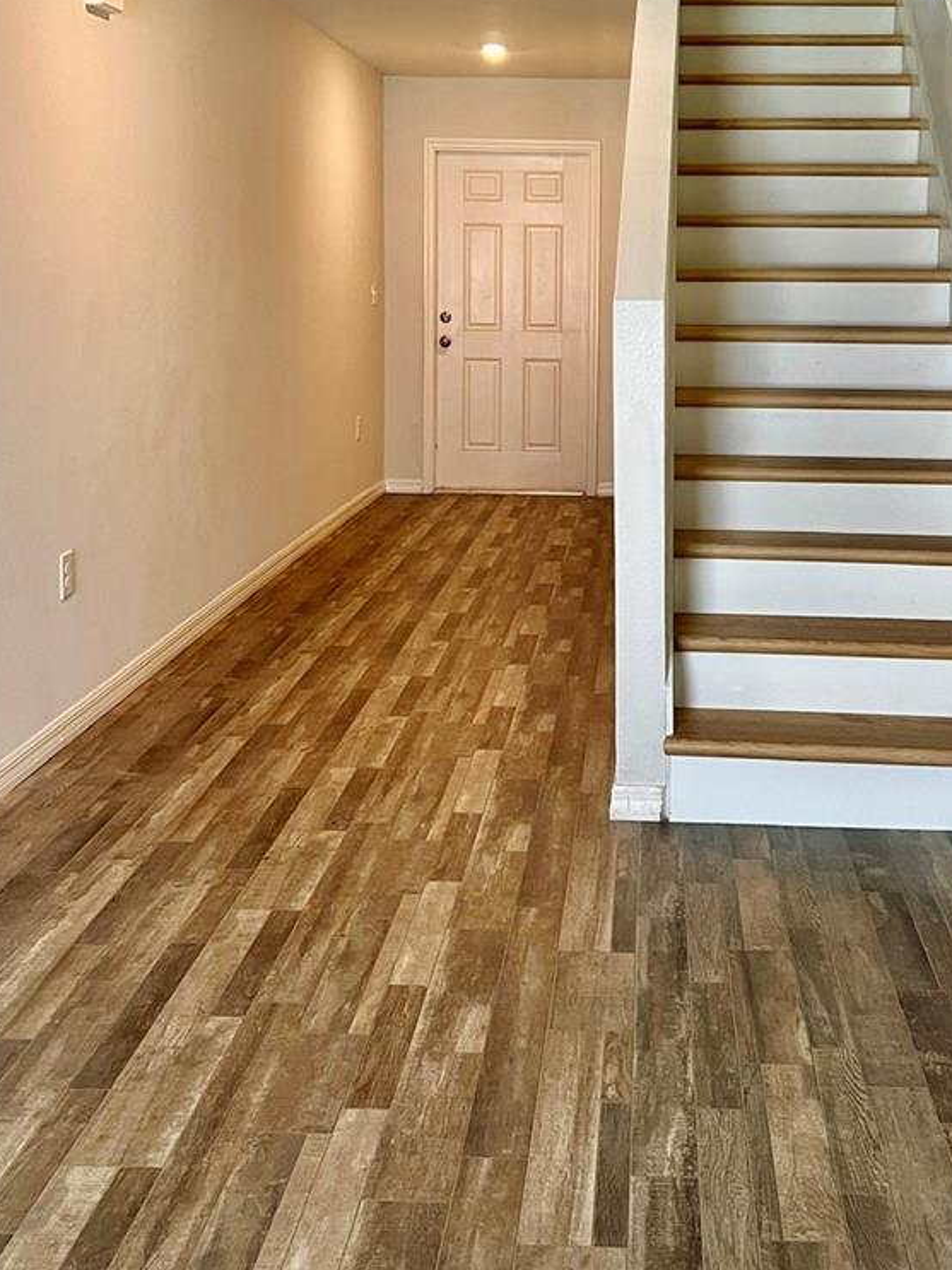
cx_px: 620
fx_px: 1541
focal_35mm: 42
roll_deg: -0.1
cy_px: 357
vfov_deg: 43.7
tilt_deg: -3.1
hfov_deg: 34.1
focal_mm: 5.7
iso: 80
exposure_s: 1/60
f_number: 1.5
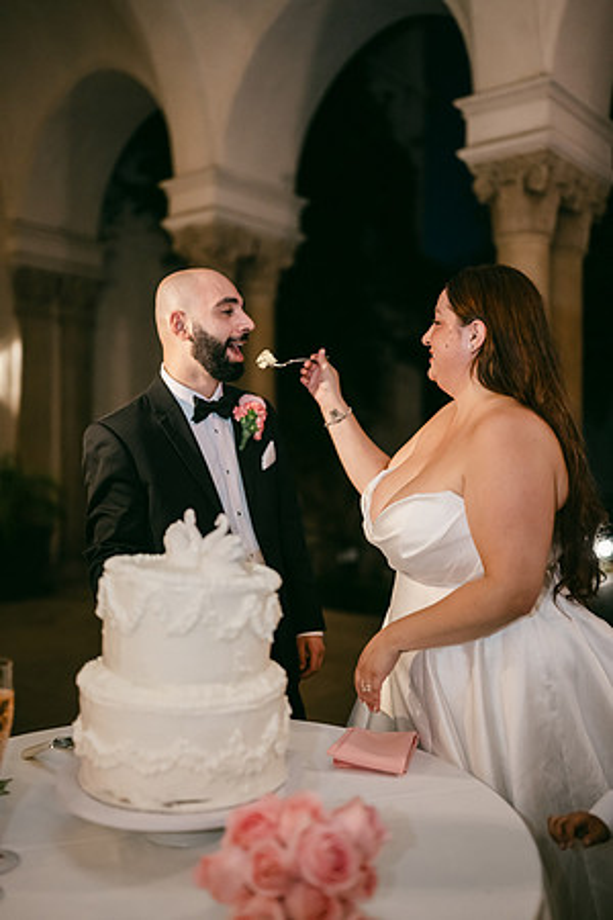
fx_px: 894
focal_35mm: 35
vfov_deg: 54.4
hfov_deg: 37.9
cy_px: 460
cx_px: 306
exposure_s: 1/125
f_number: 1.2
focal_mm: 35
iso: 1250
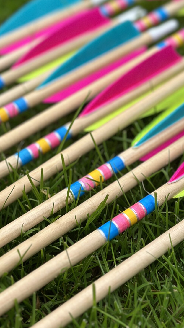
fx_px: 659
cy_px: 133
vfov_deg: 27.8
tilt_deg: -43.0
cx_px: 136
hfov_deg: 15.8
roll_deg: +4.4
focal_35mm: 76
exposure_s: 1/1815
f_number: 1.78
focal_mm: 6.86
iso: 80
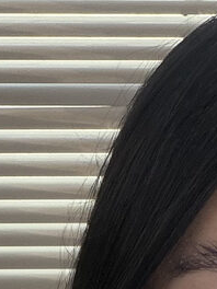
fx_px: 1329
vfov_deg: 10.7
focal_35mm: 159
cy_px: 679
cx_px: 395
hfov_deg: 8.9
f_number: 1.9
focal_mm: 2.71
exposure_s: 1/120
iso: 100
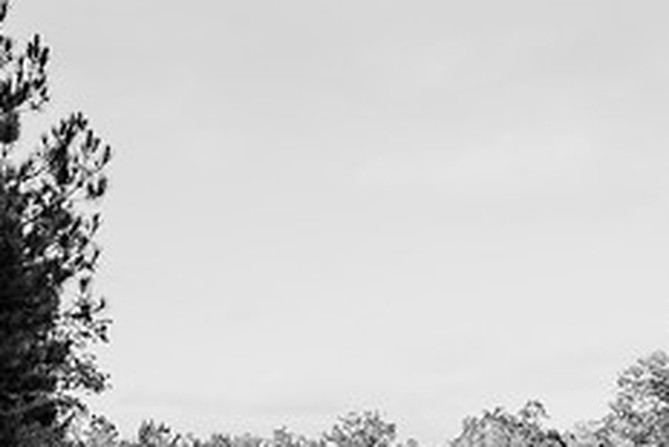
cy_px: 489
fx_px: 1116
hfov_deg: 33.4
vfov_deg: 21.5
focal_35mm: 60
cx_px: 349
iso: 250
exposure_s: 1/1250
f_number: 2.5
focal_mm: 24
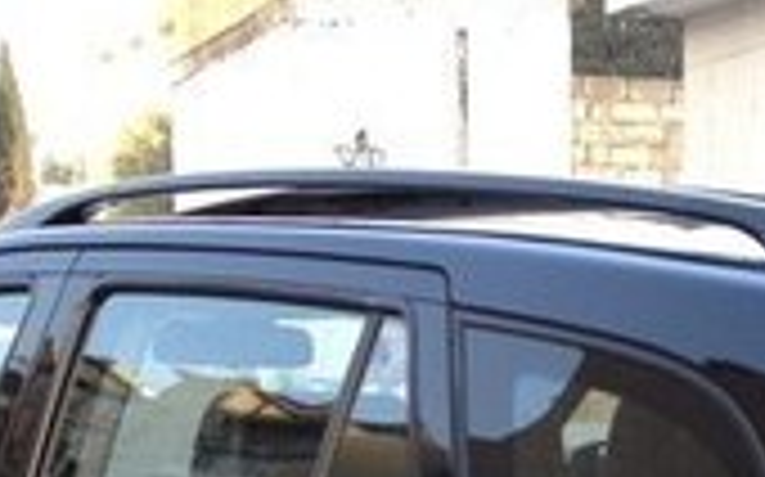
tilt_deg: -10.0
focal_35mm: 144
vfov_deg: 8.7
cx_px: 738
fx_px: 3000
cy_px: 889
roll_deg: -1.0
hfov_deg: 14.3
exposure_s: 1/120
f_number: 2.4
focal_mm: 4.28
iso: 50
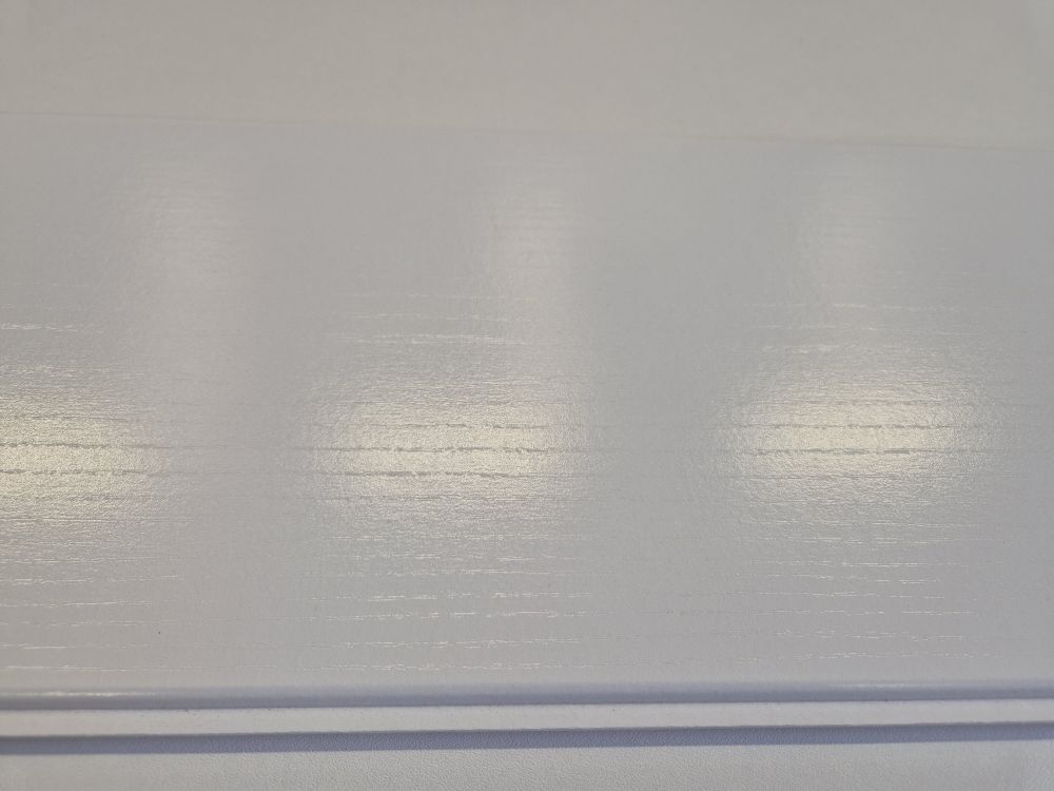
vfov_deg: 58.9
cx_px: 527
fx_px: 700
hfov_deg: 73.9
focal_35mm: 23
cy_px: 396
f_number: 1.8
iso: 64
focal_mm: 5.4
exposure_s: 1/100
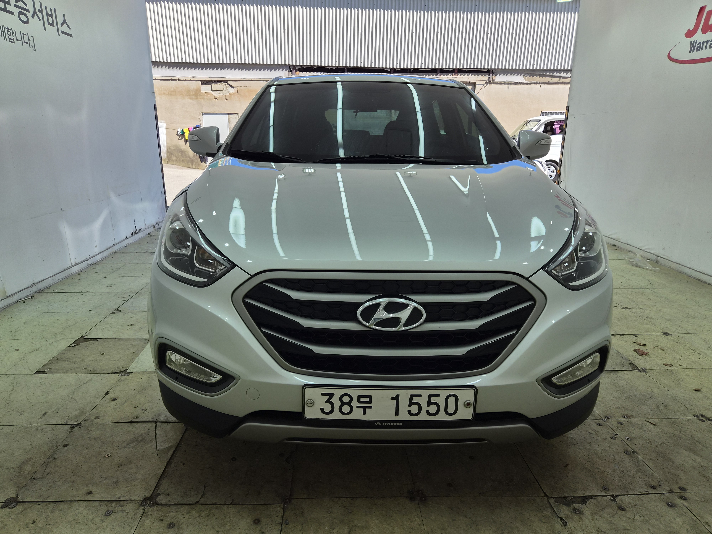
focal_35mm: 23
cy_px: 267
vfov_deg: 58.9
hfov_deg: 73.9
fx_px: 473
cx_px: 356
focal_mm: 5.4
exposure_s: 1/1152
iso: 50
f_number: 1.8
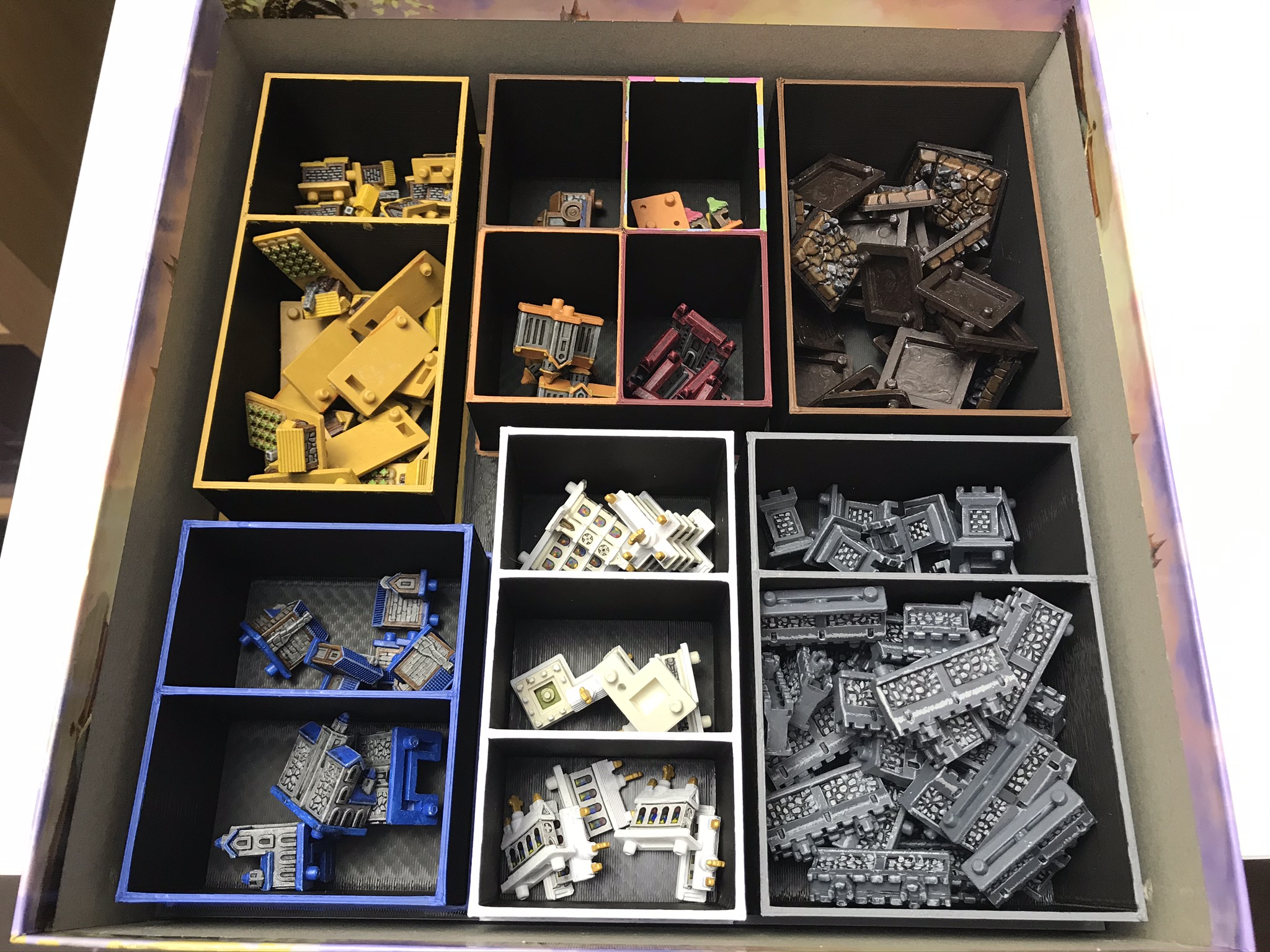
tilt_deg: -69.6
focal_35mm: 28
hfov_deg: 63.4
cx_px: 635
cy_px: 476
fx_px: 1027
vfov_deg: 49.7
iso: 40
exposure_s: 1/33
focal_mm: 3.99
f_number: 1.8
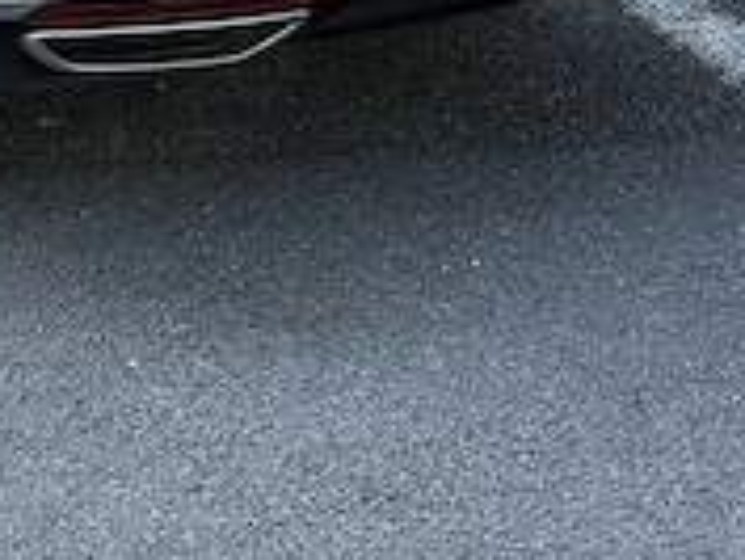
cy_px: -371
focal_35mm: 163
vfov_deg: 8.8
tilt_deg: -8.4
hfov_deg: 11.7
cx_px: -274
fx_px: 3510
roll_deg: -1.1
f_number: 1.78
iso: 64
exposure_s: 1/615
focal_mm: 6.76
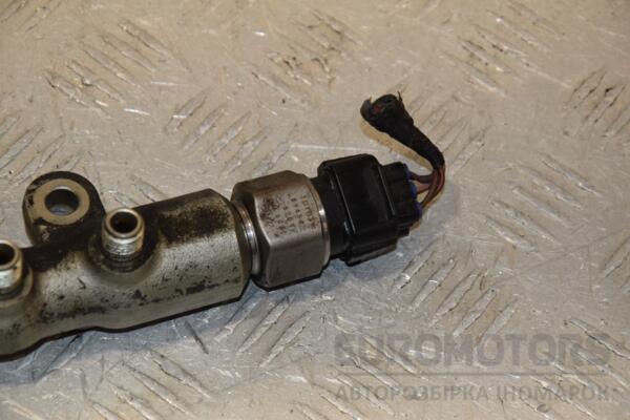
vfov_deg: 8.7
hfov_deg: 13.0
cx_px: 315
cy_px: 210
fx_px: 2756
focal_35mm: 158
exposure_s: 1/200
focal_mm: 105
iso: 800
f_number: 9
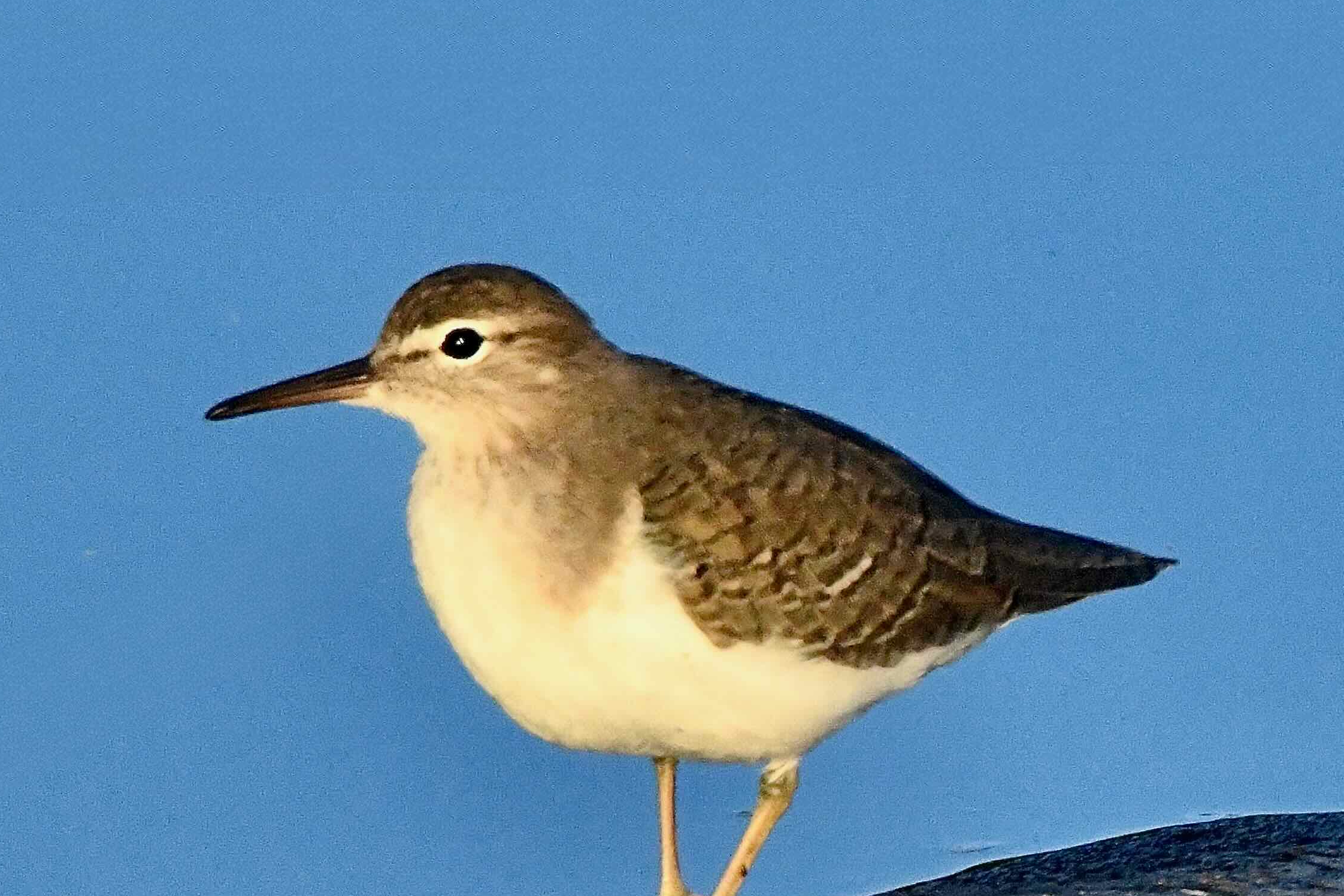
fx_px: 31694
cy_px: 587
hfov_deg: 2.4
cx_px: 399
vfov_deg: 1.6
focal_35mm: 849
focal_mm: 600
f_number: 16
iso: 5000
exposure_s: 1/1000
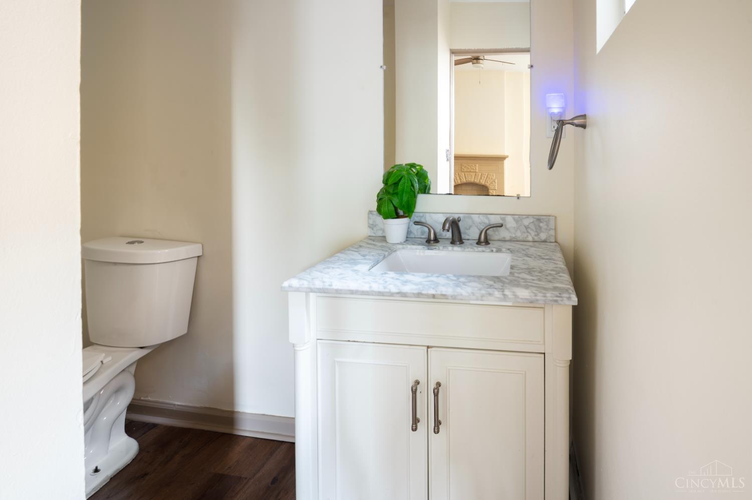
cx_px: 376
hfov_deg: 96.8
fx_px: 334
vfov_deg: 73.7
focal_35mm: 16
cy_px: 250
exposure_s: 15
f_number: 8
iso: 100
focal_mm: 16
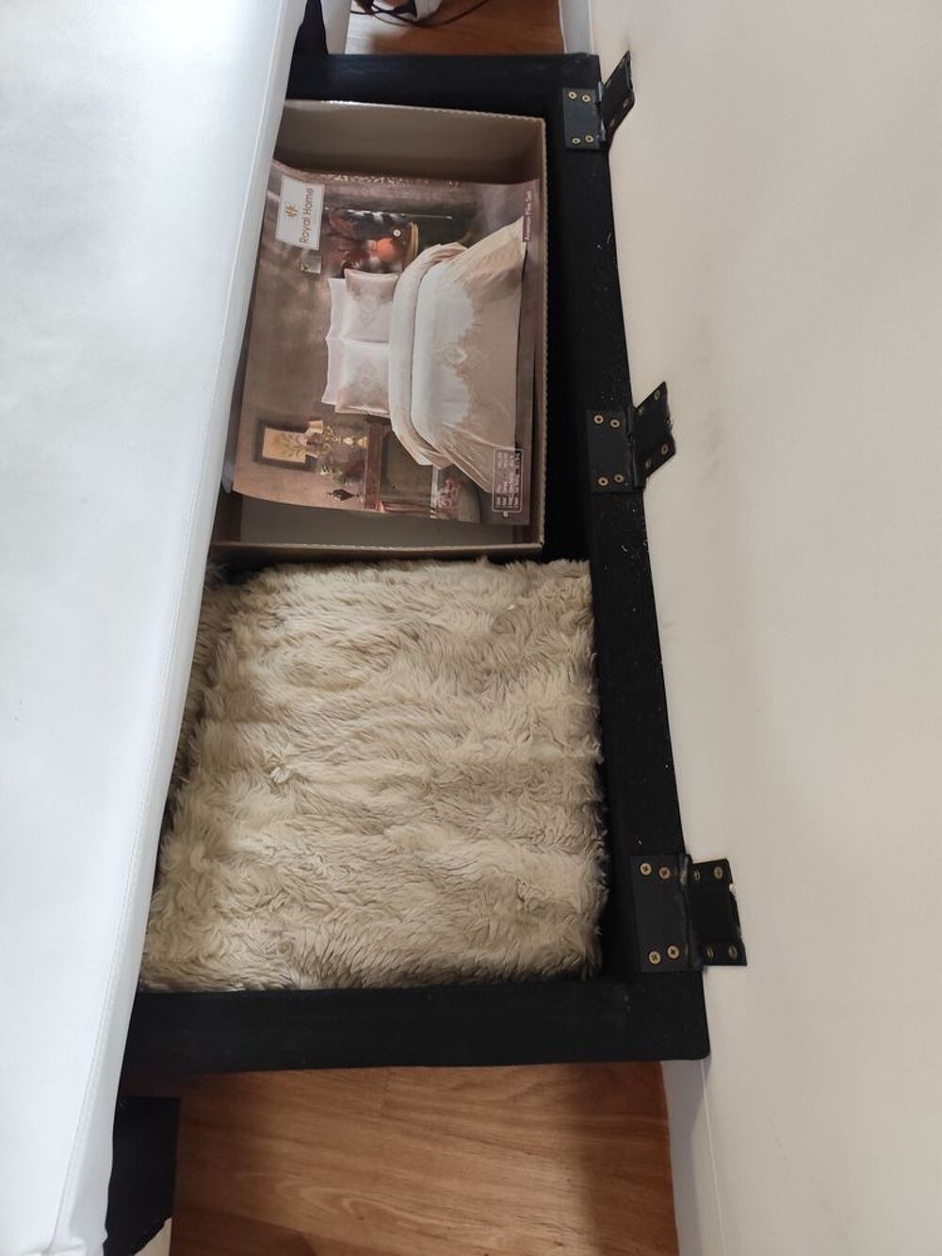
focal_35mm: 23
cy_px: 628
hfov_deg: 58.9
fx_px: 834
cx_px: 471
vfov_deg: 73.9
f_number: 1.65
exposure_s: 1/50
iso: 800
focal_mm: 6.19
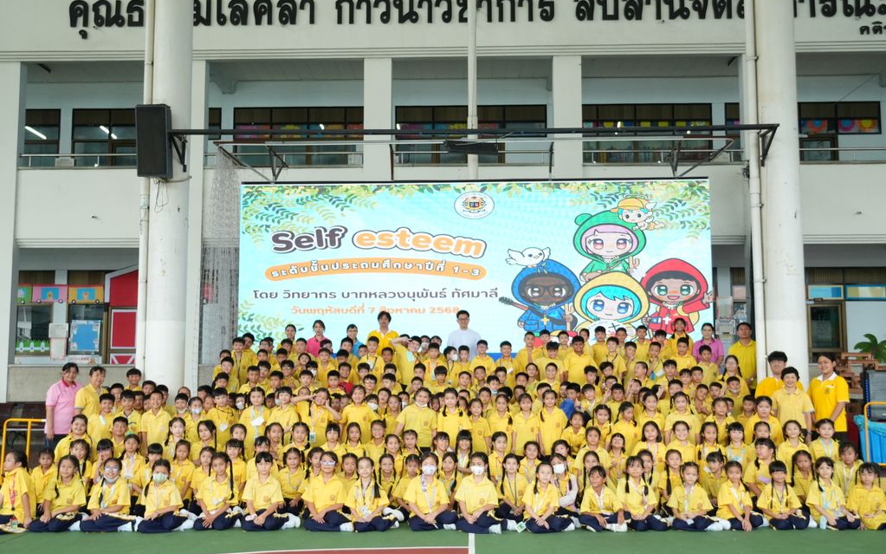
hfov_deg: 52.8
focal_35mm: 37
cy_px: 288
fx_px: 893
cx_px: 445
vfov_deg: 34.4
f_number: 4
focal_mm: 22
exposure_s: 1/320
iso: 1000
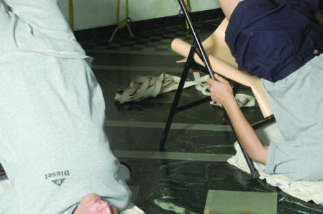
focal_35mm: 100
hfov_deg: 20.3
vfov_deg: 13.6
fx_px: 897
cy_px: 80
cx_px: 221
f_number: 6.3
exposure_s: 1/60
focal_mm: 31
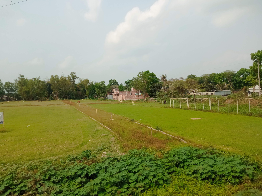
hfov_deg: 65.3
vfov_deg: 51.4
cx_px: 131
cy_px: 98
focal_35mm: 27
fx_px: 204
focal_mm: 3.79
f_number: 2.2
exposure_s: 1/1285
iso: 113
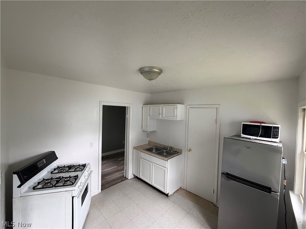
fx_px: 124
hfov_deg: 102.1
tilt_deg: -1.1
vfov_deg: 85.7
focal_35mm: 14
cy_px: 114
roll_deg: -1.2
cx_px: 153
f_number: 2.2
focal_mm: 2.22
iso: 320
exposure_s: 1/68
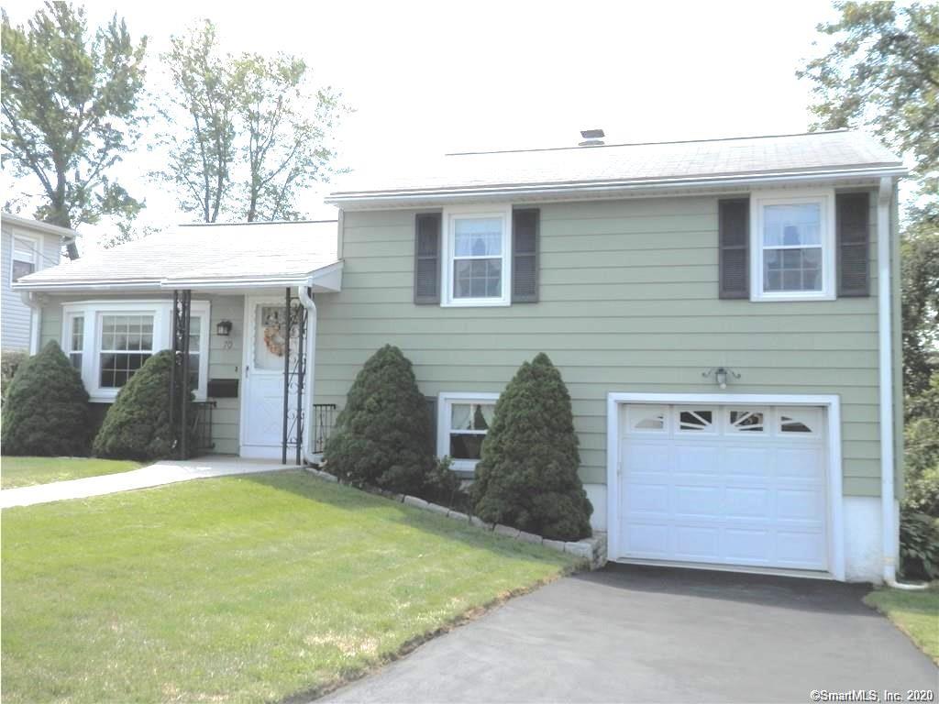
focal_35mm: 33
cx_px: 470
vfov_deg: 42.9
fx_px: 895
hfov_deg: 55.4
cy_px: 352
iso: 80
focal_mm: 6
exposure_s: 1/1000
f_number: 3.4
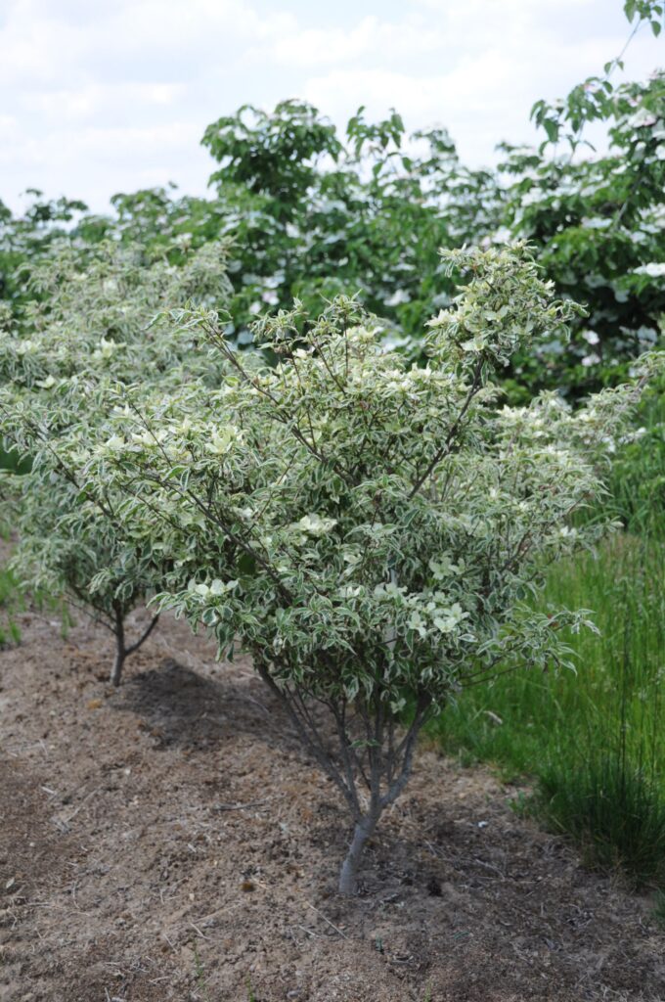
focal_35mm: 46
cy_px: 501
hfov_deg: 28.9
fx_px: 1292
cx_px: 332
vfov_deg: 42.4
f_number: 4
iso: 640
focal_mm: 31
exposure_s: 1/2500
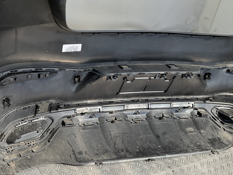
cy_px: 110
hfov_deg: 37.4
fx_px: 330
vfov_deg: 29.5
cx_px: 42
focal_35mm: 49
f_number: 1.8
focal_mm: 3
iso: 16
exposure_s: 1/316
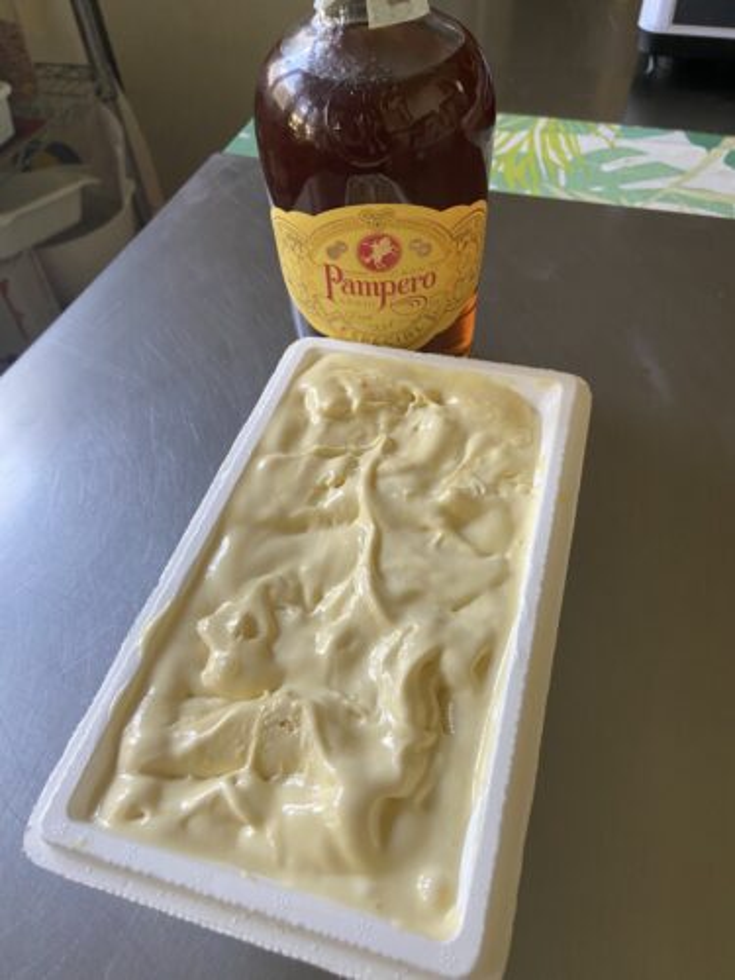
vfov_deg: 67.3
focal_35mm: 26
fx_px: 736
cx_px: 368
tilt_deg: -49.6
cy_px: 490
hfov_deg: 53.1
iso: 125
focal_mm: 4.25
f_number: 1.8
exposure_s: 1/60
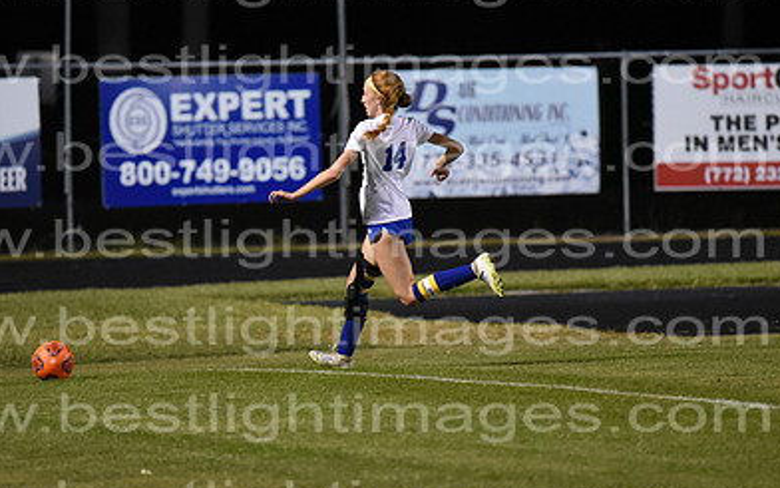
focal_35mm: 453
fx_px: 9630
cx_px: 318
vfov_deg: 2.9
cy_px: 200
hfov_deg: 4.6
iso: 10000
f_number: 4
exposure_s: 1/800
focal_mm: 300
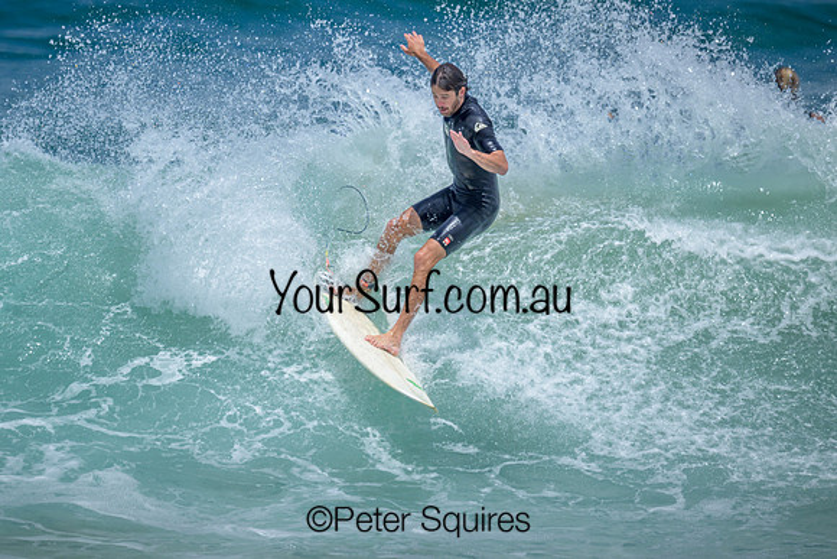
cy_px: 238
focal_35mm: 1095
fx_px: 25472
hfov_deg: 1.9
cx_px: 400
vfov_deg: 1.3
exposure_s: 1/2500
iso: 200
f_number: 6.3
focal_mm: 800
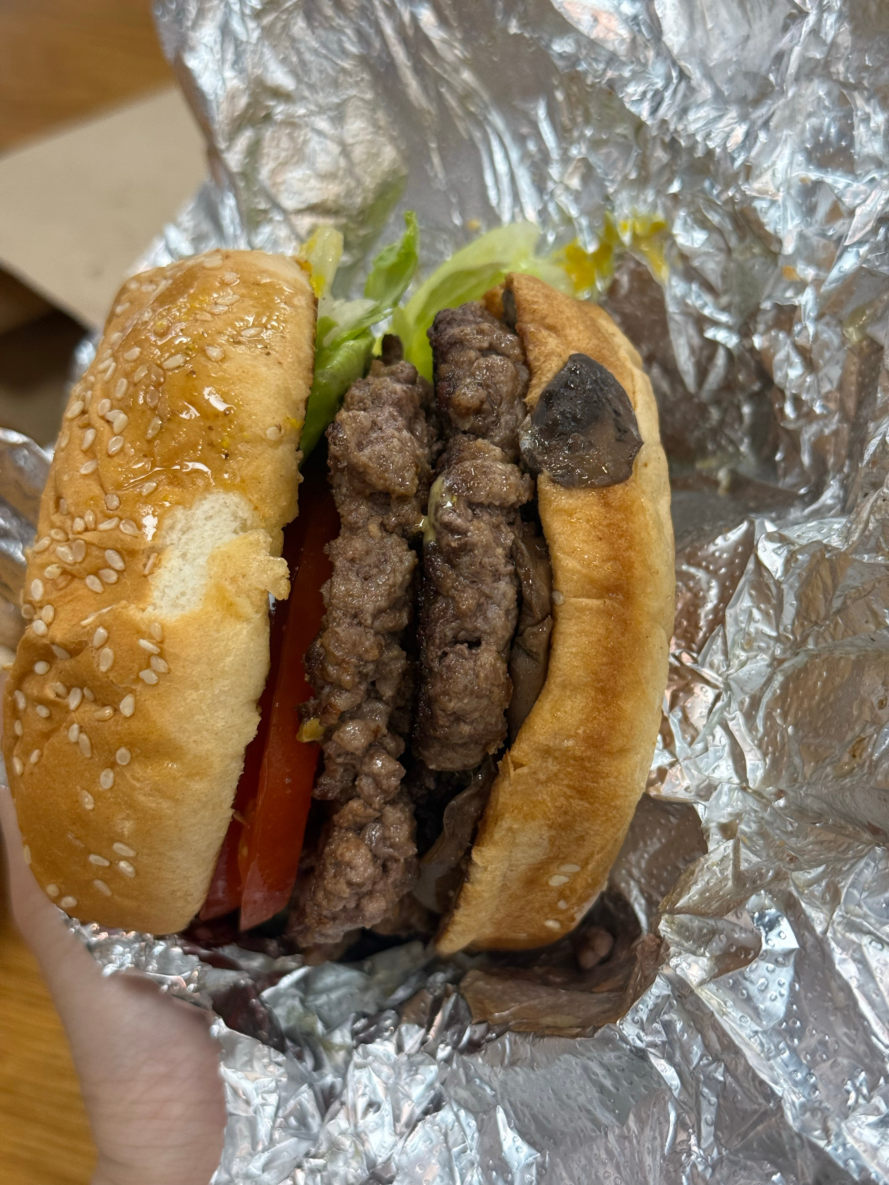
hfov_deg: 30.3
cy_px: 592
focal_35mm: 48
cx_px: 444
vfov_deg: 39.7
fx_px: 1644
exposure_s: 1/100
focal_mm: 6.76
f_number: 1.78
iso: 100
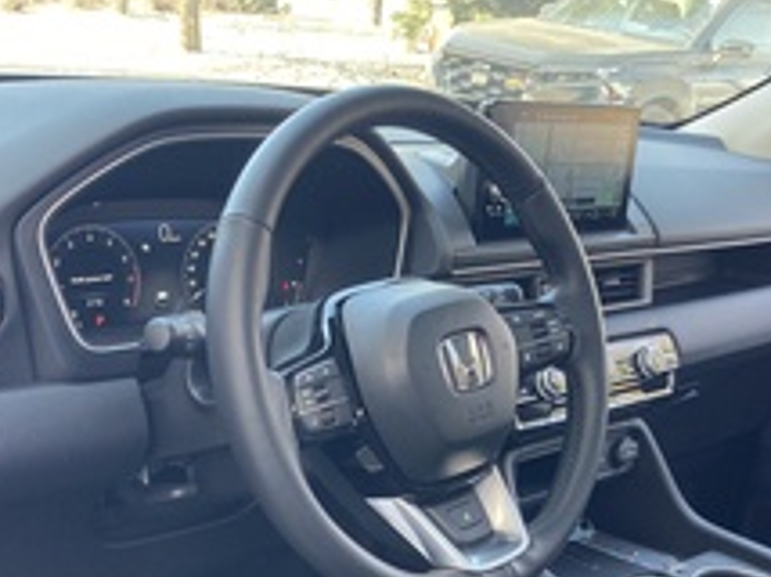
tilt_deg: -21.7
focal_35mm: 55
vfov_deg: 25.9
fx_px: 1224
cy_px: 481
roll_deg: -8.1
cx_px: 447
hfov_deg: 34.9
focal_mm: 3.99
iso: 80
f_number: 1.8
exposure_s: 1/104
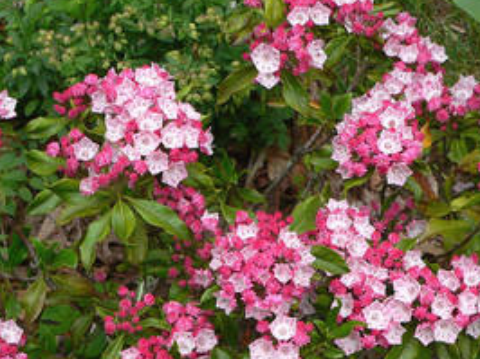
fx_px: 1261
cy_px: 244
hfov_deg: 21.6
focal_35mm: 91
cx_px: 222
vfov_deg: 16.2
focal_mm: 9.1
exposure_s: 1/200
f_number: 3.7
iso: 80
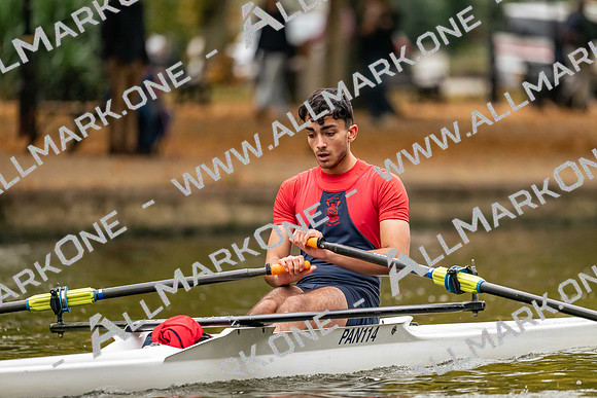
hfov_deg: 5.2
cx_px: 298
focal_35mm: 400
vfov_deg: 3.4
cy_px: 199
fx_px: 6635
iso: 3200
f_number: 4.5
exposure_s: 1/2500
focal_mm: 400
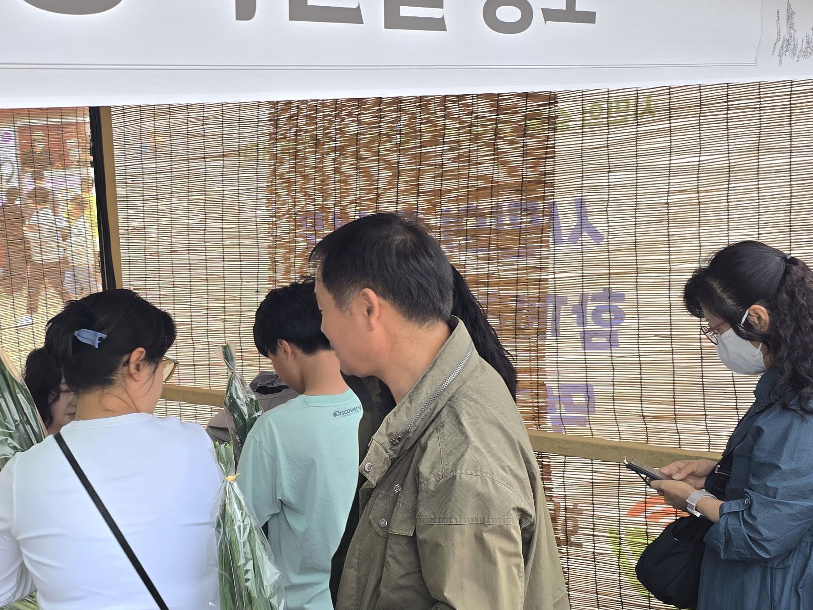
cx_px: 96
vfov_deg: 29.1
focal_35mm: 50
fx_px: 1174
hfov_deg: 36.1
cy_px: 331
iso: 50
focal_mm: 6.3
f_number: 1.7
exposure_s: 1/180
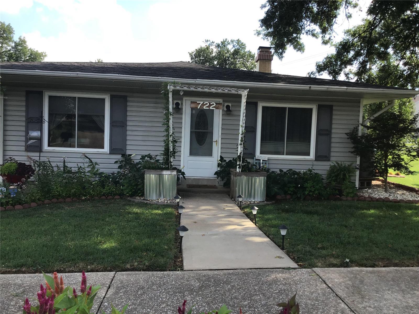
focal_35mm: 31
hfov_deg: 58.4
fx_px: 375
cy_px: 157
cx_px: 210
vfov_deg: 45.4
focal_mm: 3.3
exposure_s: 1/539
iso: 25
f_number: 2.4
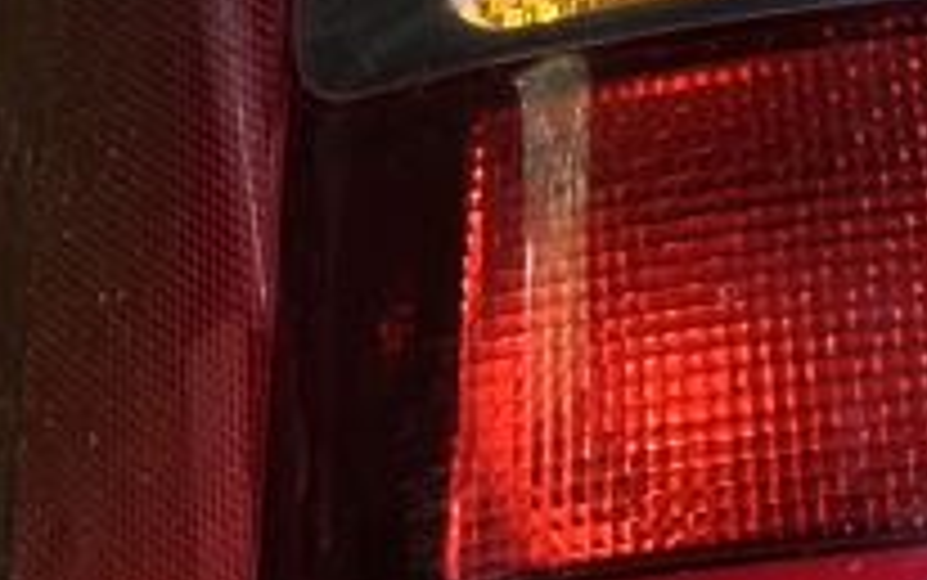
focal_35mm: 158
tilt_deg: -64.1
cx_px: 963
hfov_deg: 13.0
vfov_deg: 8.2
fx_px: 3994
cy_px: -254
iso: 320
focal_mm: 6.86
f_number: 1.78
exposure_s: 1/40
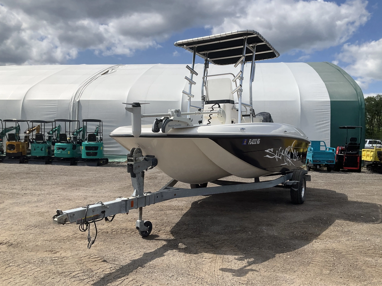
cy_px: 143
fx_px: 320
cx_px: 191
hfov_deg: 61.7
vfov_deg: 48.2
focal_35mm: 29
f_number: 1.8
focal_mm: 3
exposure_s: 1/3125
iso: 25
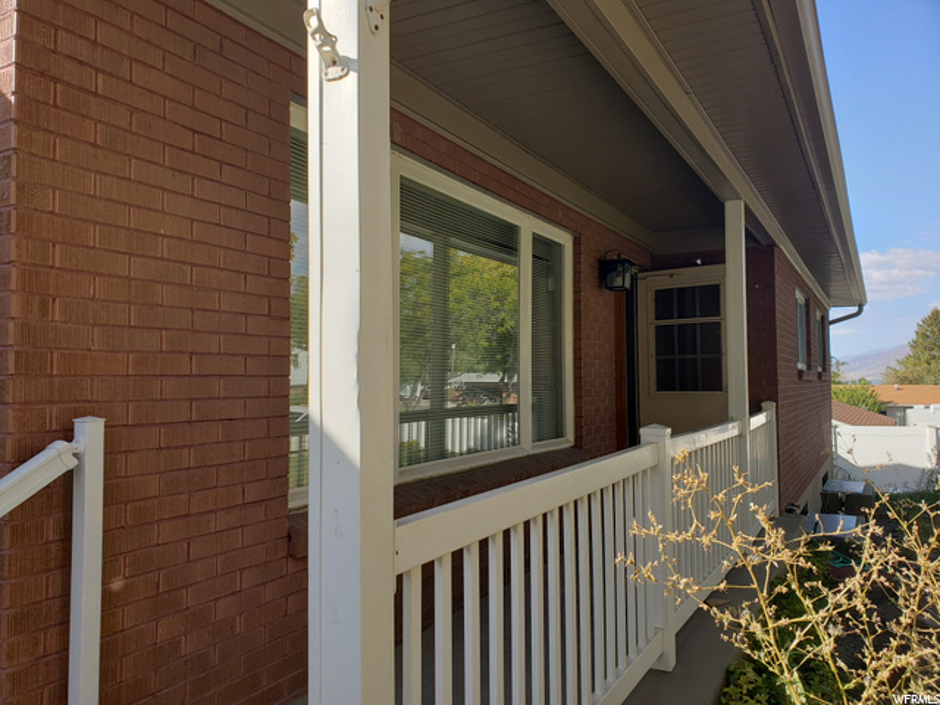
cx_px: 470
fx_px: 706
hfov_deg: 67.3
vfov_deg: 53.1
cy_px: 352
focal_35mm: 26
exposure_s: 1/658
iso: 50
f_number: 2.4
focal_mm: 4.3
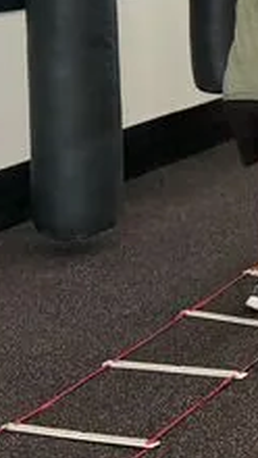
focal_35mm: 95
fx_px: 1154
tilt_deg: -8.5
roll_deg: +0.1
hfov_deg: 11.4
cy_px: 87
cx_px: 537
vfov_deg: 22.1
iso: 200
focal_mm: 6.76
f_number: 1.78
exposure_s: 1/120
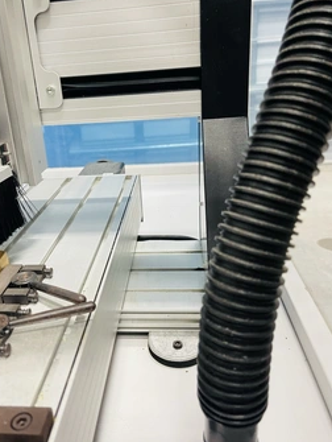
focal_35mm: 31
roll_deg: +4.6
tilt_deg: -20.1
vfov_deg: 58.3
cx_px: 136
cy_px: 207
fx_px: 396
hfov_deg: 45.3
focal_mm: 5.1
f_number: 1.6
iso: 250
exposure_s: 1/60
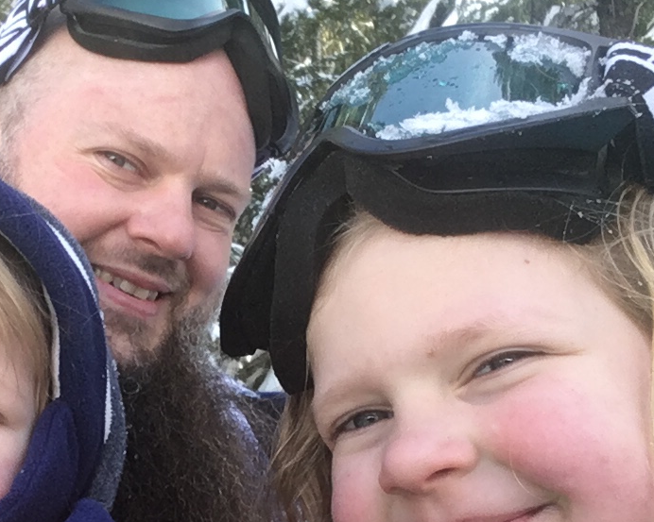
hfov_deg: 33.1
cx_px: 190
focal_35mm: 56
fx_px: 1083
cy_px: 396
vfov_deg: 26.7
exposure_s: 1/313
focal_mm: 2.15
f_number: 2.4
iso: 50
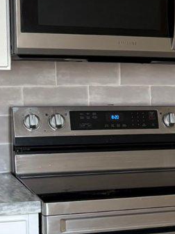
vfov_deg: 16.5
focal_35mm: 119
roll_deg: -2.1
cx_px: 320
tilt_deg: -7.1
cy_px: 168
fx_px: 802
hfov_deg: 11.5
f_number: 1.6
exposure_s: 1/103
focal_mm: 5.96
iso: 125
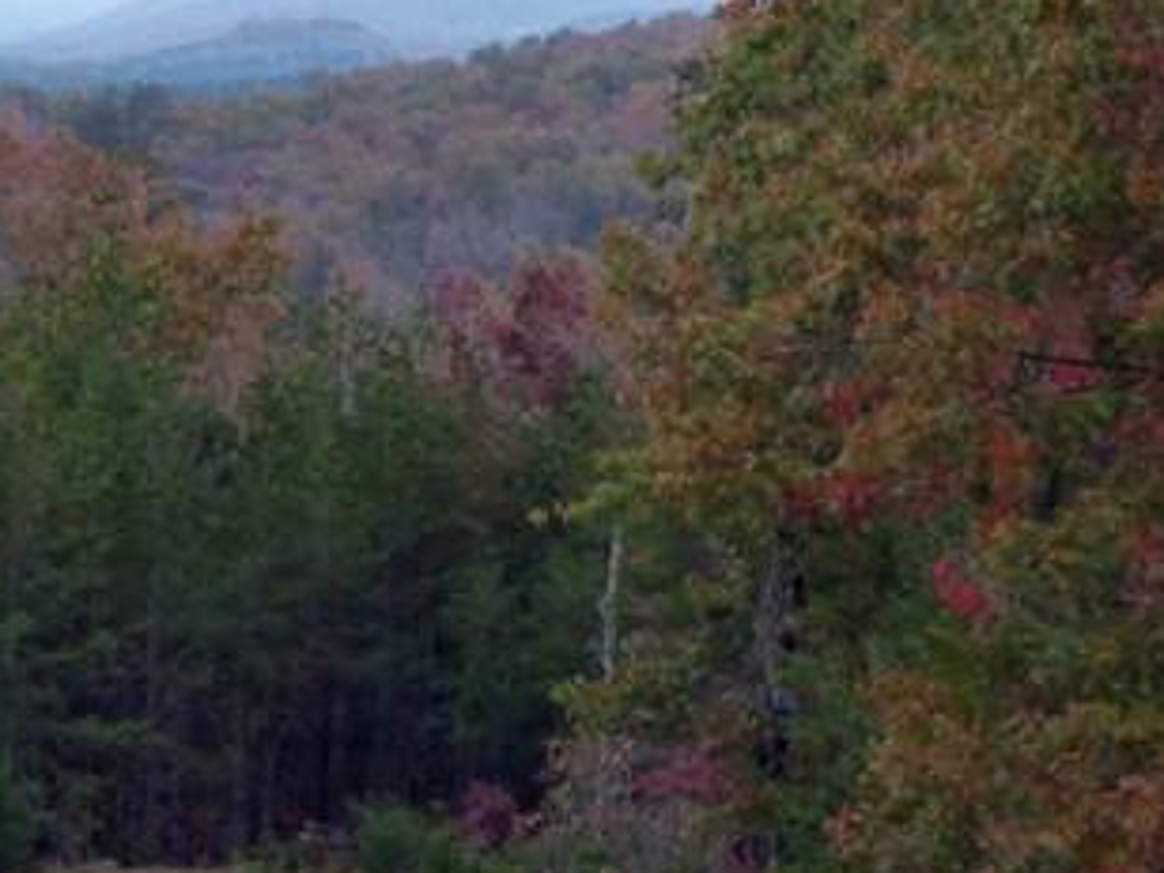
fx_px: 6154
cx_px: -215
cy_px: 261
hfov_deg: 10.6
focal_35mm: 183
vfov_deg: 8.1
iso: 160
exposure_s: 1/100
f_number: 3.9
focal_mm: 9.51
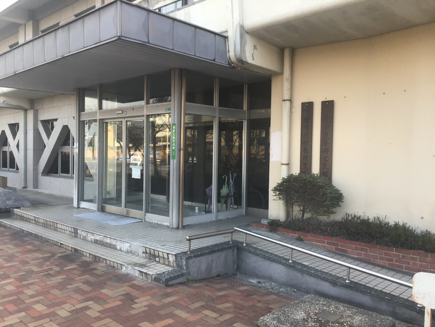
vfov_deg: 45.4
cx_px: 218
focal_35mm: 31
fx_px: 390
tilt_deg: -4.9
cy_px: 164
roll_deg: -1.3
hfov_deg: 58.4
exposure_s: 1/120
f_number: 2.4
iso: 32
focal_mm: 3.3
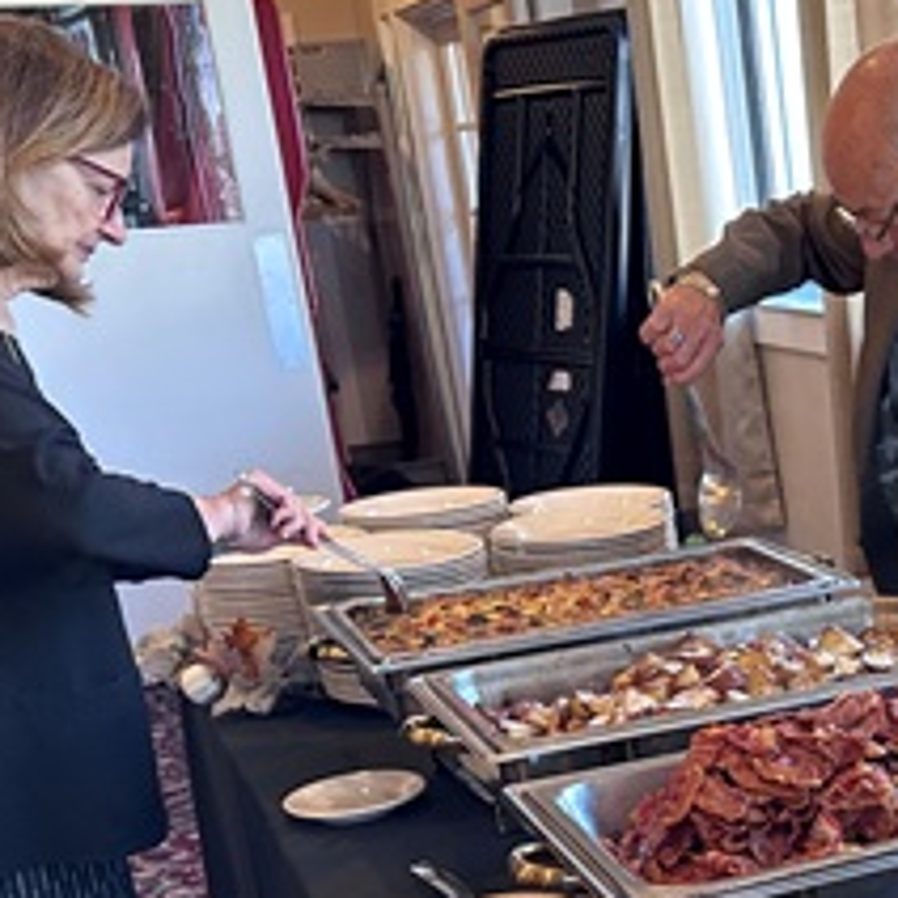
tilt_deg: -19.8
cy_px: 818
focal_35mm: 64
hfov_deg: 24.5
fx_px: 1878
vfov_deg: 26.0
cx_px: 1055
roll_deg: +4.5
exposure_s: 1/60
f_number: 1.78
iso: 320
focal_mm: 6.86
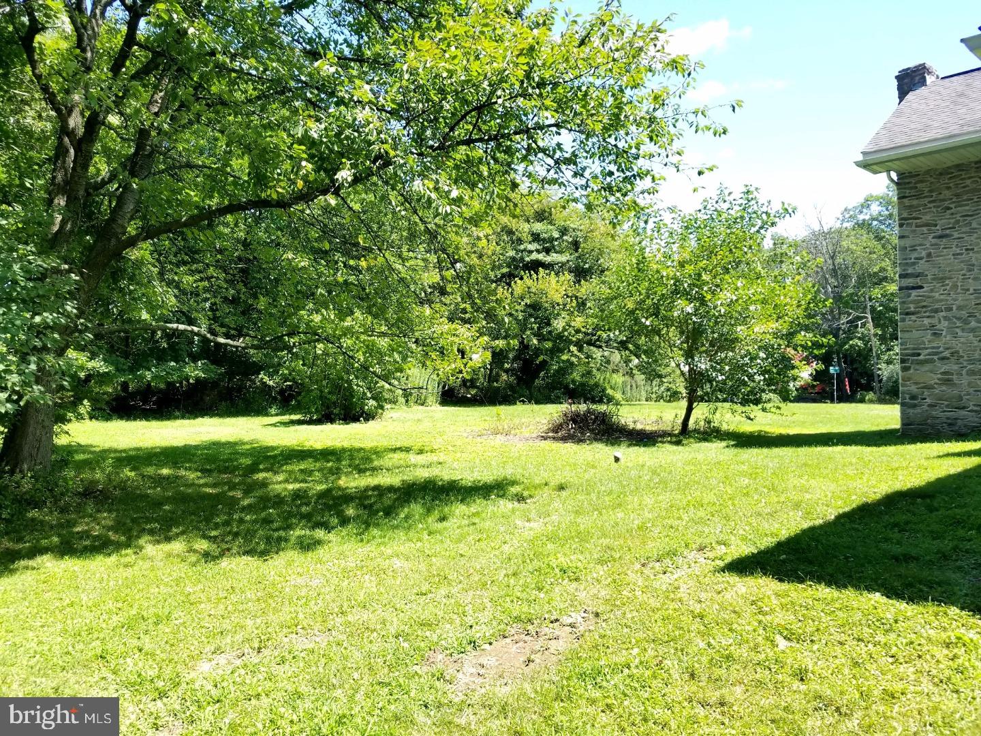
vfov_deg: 53.1
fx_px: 737
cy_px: 368
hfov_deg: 67.3
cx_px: 490
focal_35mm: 26
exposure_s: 1/564
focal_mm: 4.25
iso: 50
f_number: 1.7
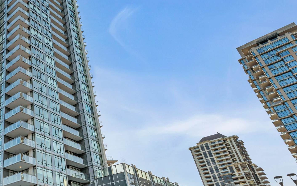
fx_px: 260
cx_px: 24
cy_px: 94
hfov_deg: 51.7
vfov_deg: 39.3
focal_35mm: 32
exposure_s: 1/125
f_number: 14
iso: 100
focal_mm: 14.5
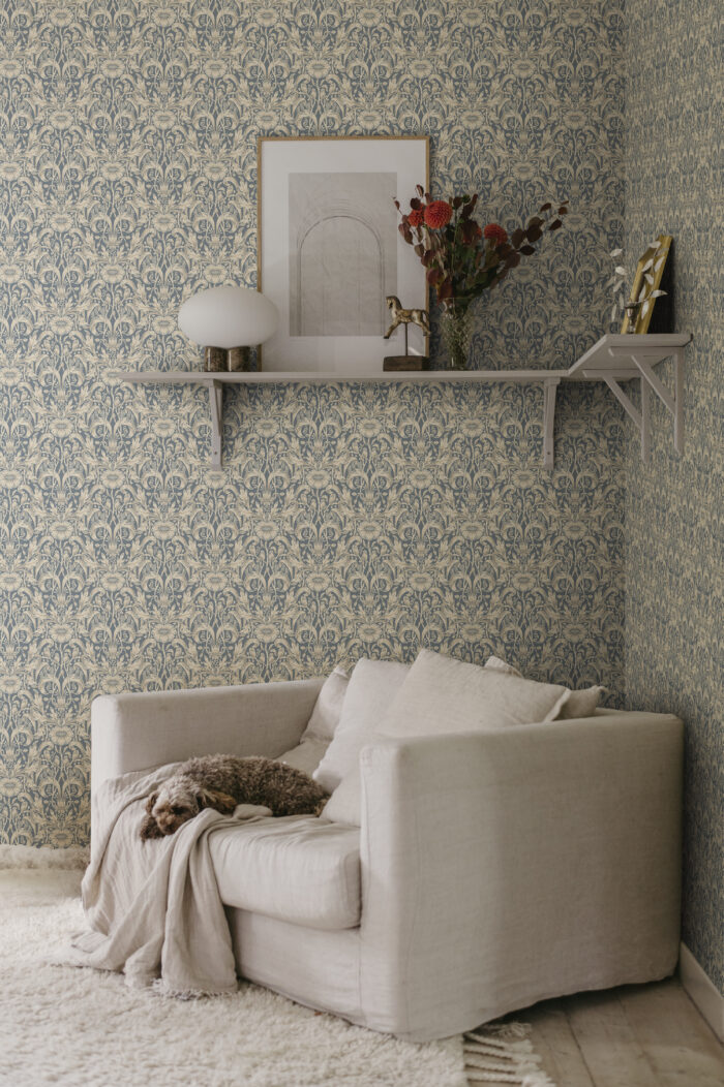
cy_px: 544
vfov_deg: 39.6
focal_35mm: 50
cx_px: 362
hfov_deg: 27.0
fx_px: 1510
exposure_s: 1/100
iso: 1000
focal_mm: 50
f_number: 3.2
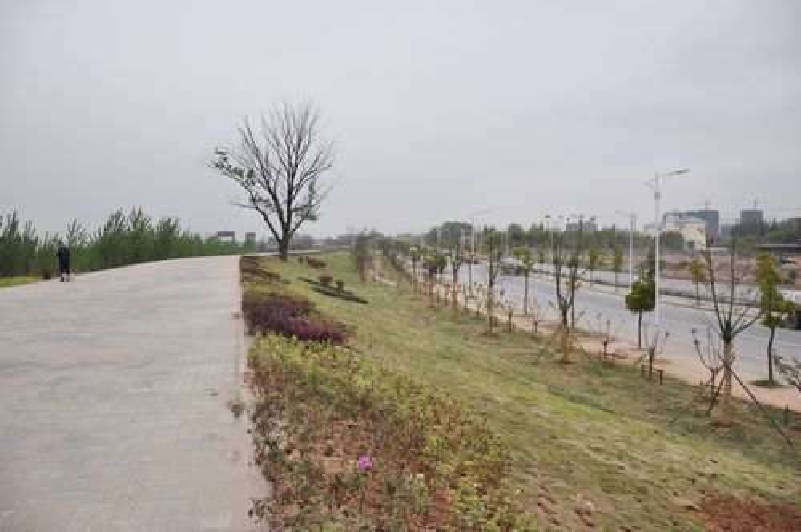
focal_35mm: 27
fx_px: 600
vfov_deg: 47.8
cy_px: 266
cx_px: 400
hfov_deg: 67.4
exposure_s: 1/250
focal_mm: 18
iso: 200
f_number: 3.5
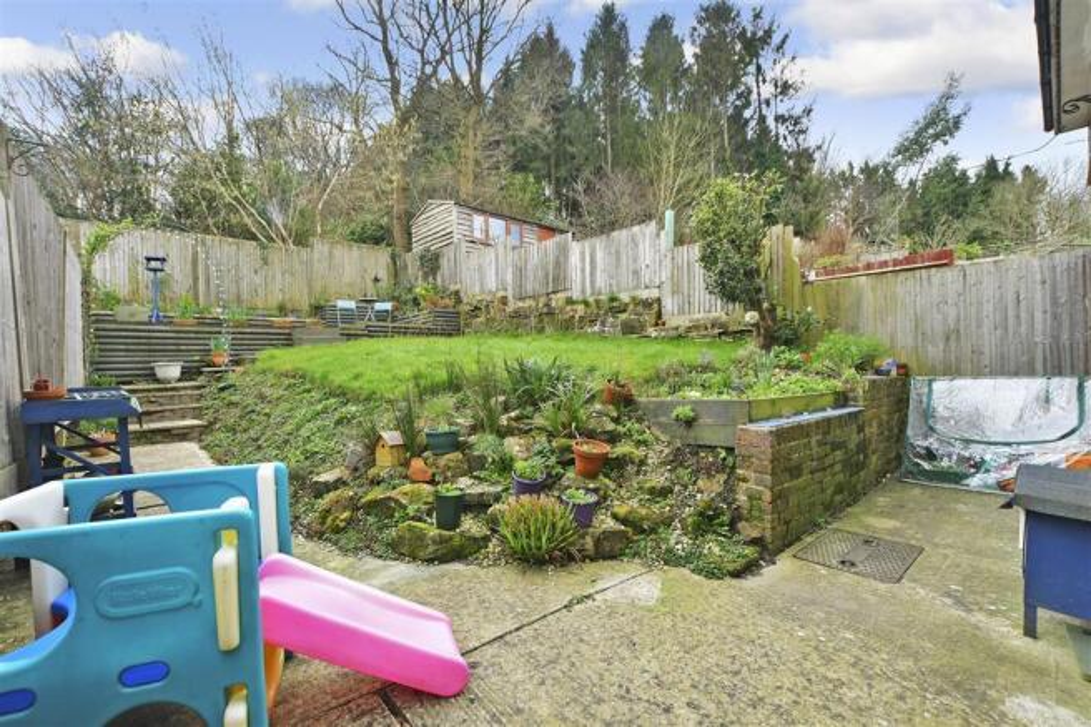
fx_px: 454
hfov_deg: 100.4
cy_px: 364
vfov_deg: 77.3
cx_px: 546
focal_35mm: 15
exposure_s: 1/60
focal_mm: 10
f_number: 8
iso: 160
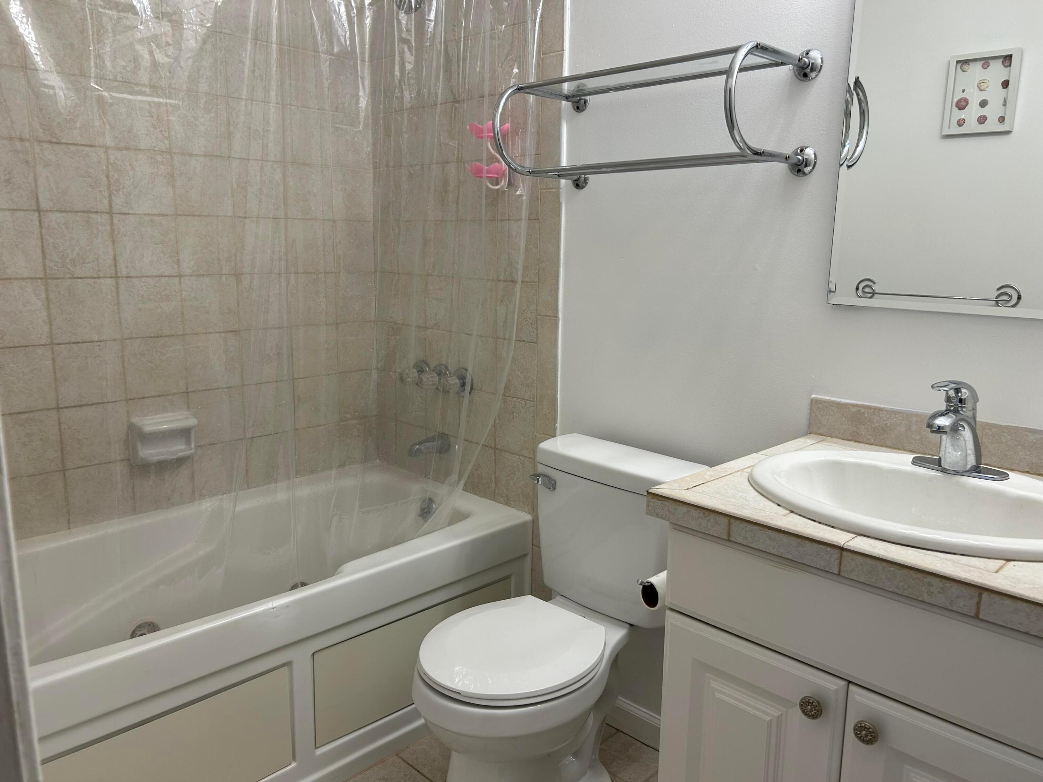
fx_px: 783
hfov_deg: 67.3
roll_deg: +0.1
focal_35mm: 26
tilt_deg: -11.1
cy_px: 391
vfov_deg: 53.1
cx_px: 522
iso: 40
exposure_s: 1/166
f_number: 1.5
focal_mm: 5.7
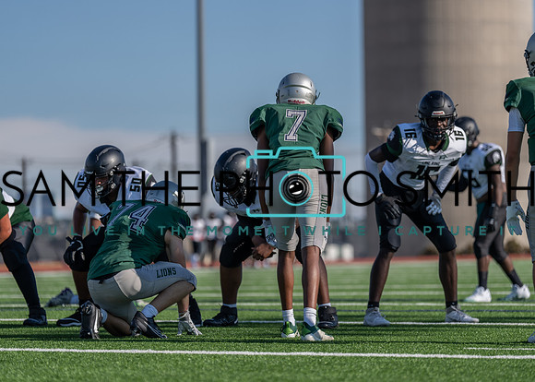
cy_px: 191
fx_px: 2547
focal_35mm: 168
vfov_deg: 8.6
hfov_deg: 12.0
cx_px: 268
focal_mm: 160
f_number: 2.8
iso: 100
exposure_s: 1/2000
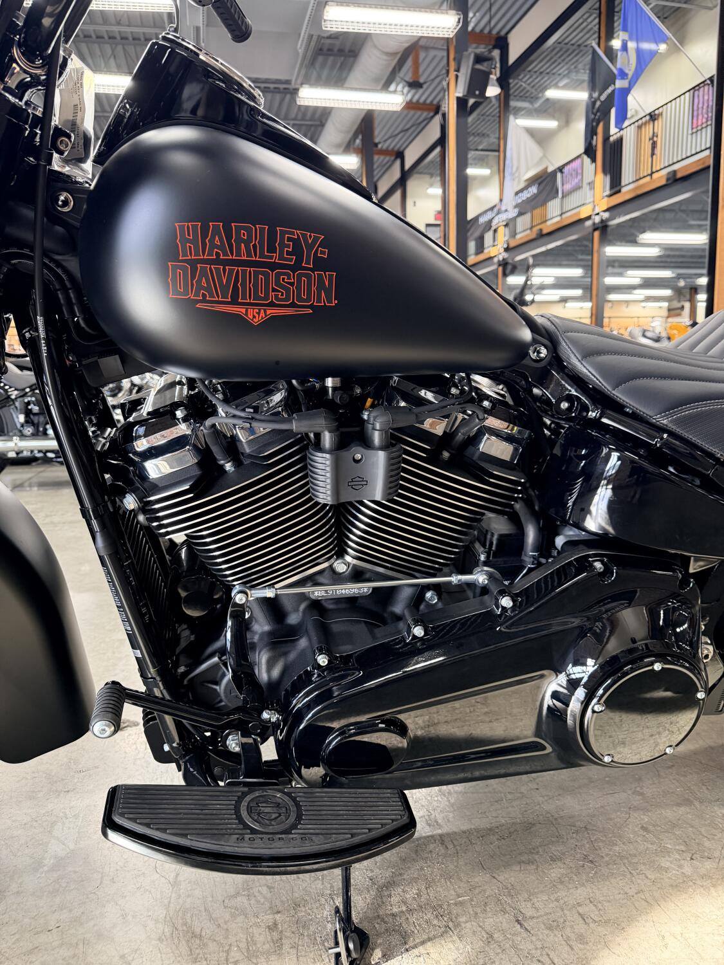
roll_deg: +0.7
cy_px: 482
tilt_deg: -9.6
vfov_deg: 71.6
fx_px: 669
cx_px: 362
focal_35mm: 24
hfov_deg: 56.8
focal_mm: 6.76
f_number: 1.78
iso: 320
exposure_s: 1/60
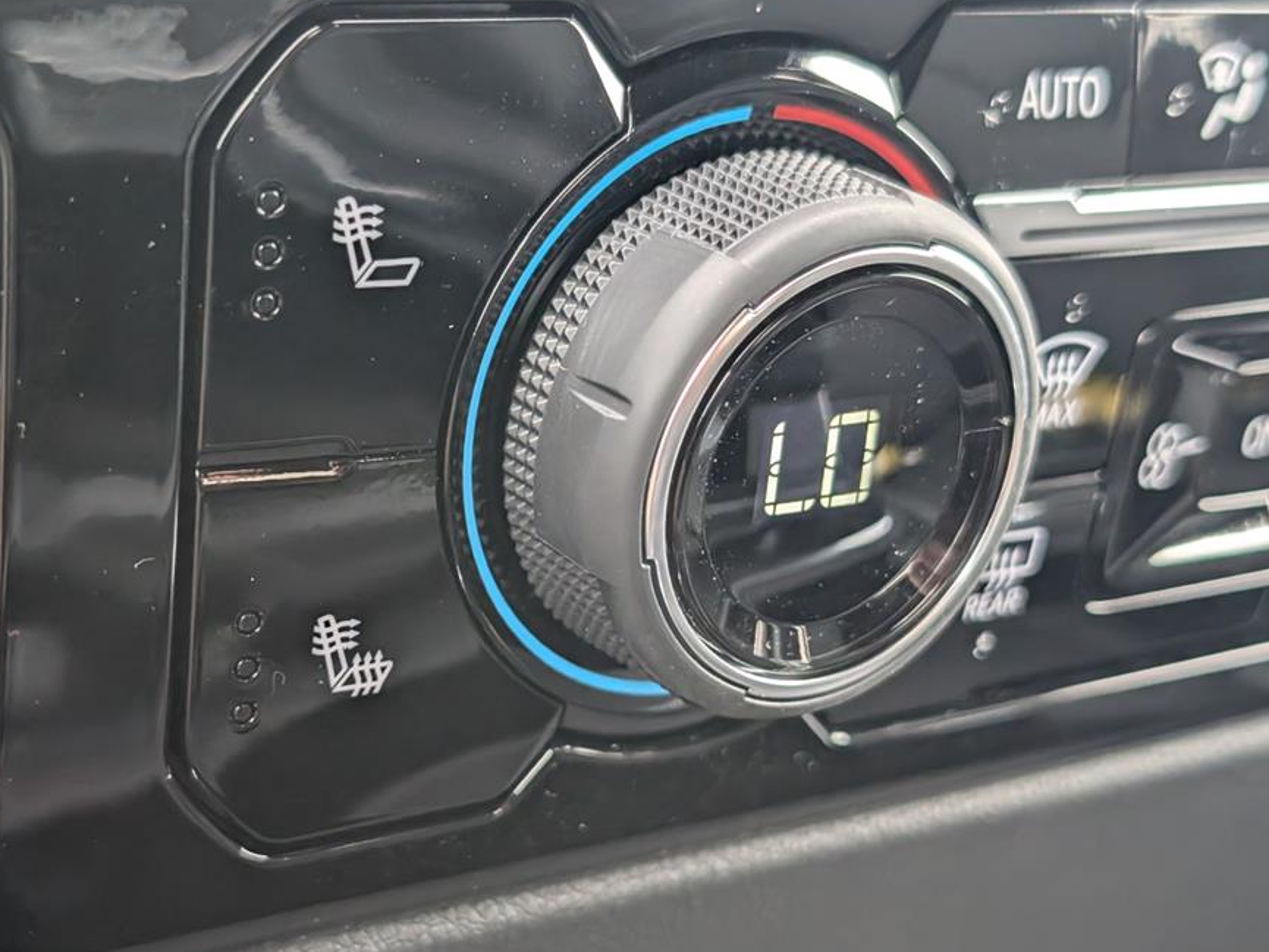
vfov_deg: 25.2
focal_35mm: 58
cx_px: 543
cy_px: 521
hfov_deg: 33.2
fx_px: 2127
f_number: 1.68
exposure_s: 1/308
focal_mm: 6.9
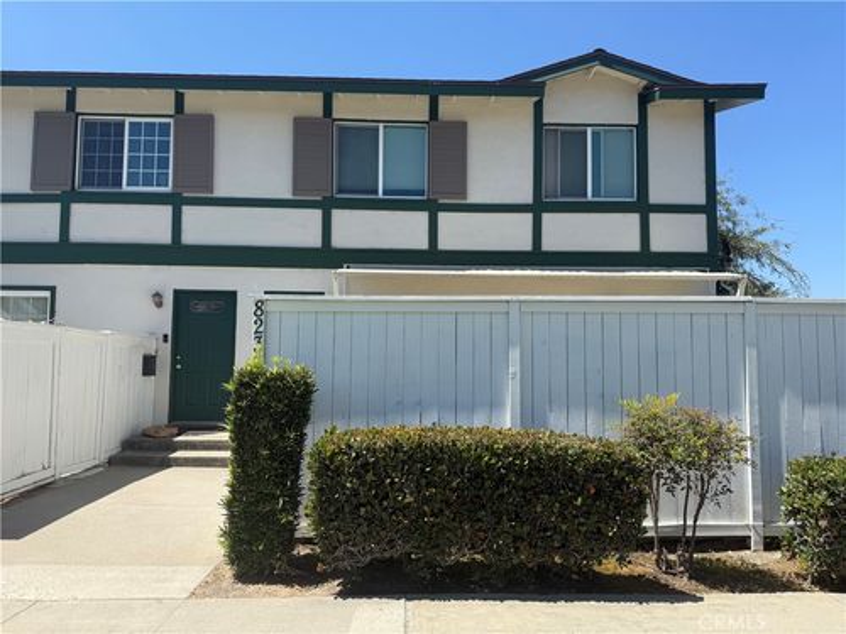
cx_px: 423
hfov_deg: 71.6
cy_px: 317
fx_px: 587
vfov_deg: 56.8
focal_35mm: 24
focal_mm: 6.76
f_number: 1.78
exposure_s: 1/3425
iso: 80
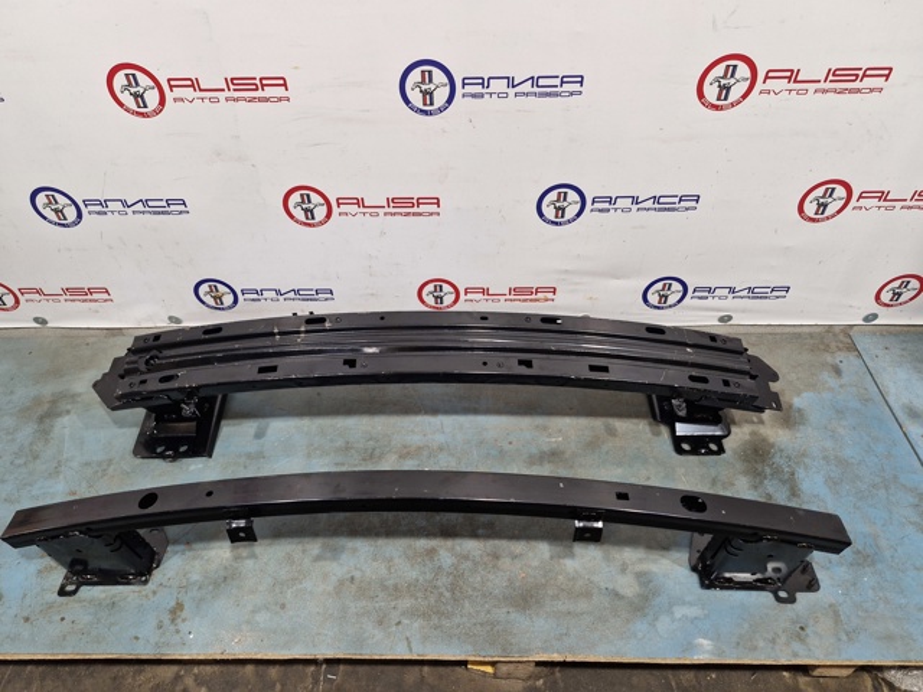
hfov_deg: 73.9
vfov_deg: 58.9
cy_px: 346
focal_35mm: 23
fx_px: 613
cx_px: 462
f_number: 1.8
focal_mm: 5.54
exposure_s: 1/100
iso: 320
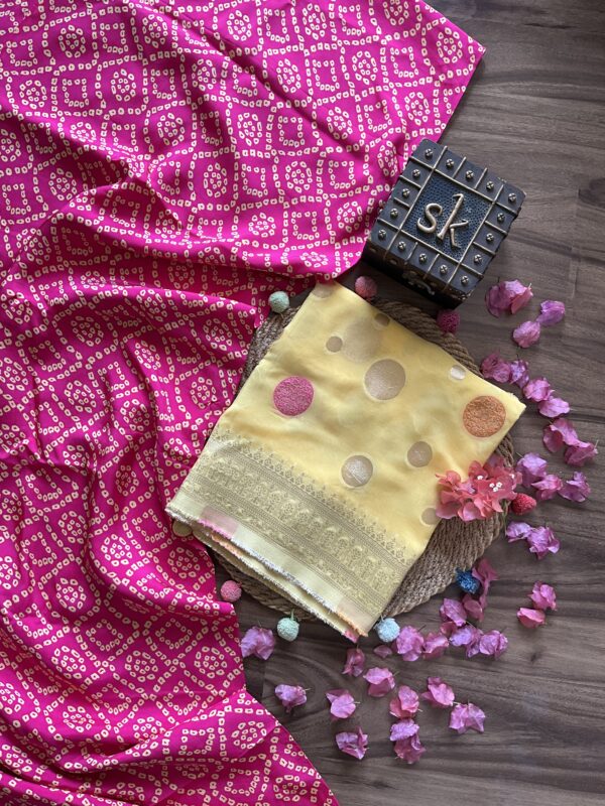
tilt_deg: -86.9
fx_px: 676
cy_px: 403
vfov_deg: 61.7
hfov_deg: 48.2
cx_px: 302
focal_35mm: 29
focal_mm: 3
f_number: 1.8
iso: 40
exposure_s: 1/122
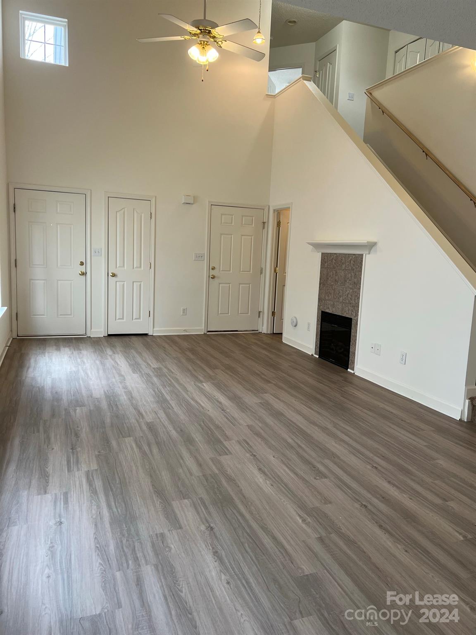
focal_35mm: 26
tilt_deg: -7.5
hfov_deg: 53.1
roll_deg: -2.7
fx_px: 477
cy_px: 318
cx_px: 238
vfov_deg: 67.3
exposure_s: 1/60
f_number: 1.5
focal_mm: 5.7
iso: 64
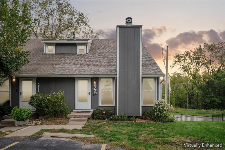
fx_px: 150
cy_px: 75
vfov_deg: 53.1
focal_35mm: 24
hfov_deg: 73.8
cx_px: 112
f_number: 22
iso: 100
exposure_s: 1/8
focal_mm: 24
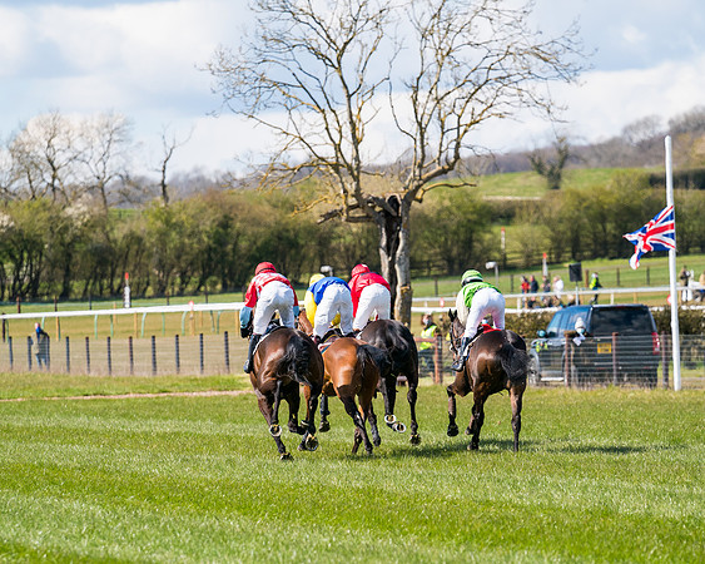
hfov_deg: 6.9
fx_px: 5861
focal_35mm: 281
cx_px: 352
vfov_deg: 5.5
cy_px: 352
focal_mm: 200
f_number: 4
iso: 400
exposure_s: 1/2500
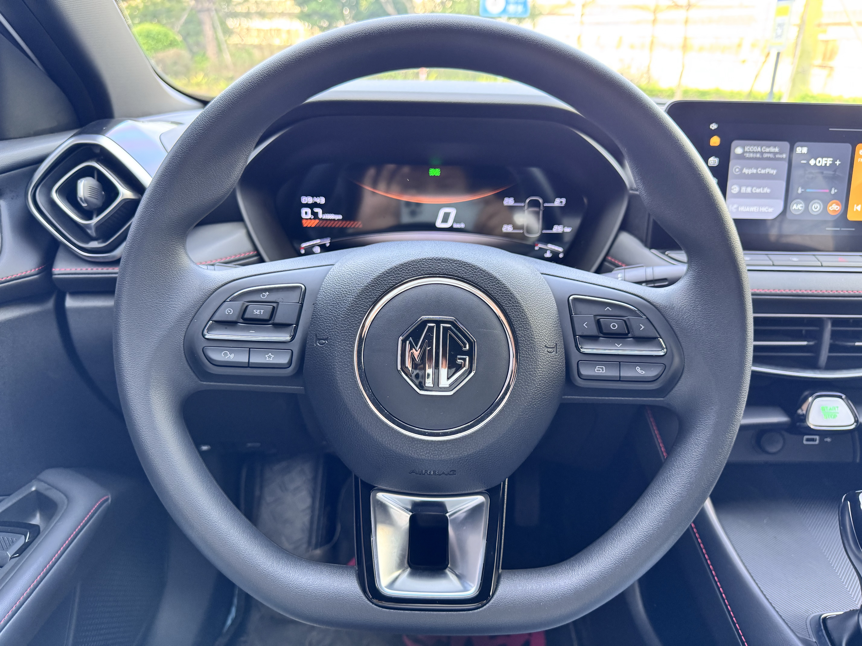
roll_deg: +0.5
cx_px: 431
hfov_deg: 71.6
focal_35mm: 24
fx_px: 598
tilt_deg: -22.8
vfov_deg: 56.8
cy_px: 323
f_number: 1.78
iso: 200
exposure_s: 1/78
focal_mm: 6.76
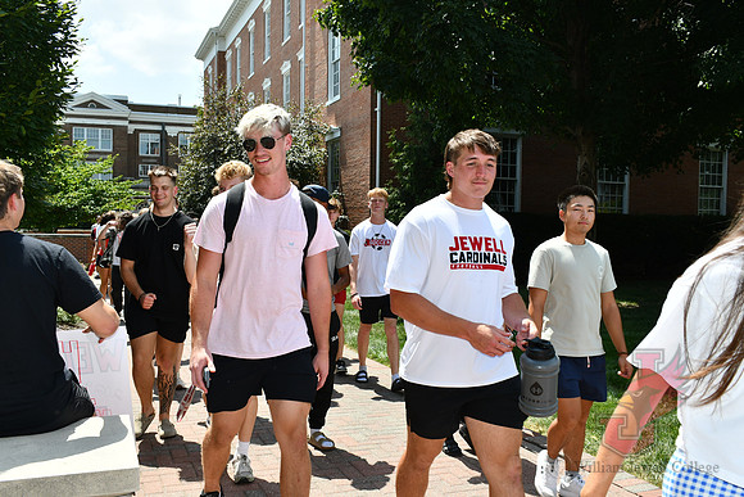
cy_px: 248
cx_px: 372
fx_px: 703
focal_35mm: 34
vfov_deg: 38.9
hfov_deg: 55.8
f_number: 8
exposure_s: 1/250
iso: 100
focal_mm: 23
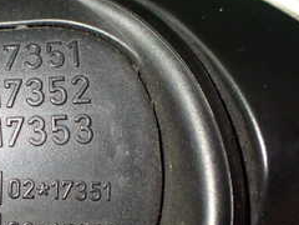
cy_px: 162
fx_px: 648
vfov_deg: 19.5
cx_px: -42
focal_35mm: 75
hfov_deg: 24.0
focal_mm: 5.4
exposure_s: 1/100
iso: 800
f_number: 2.3
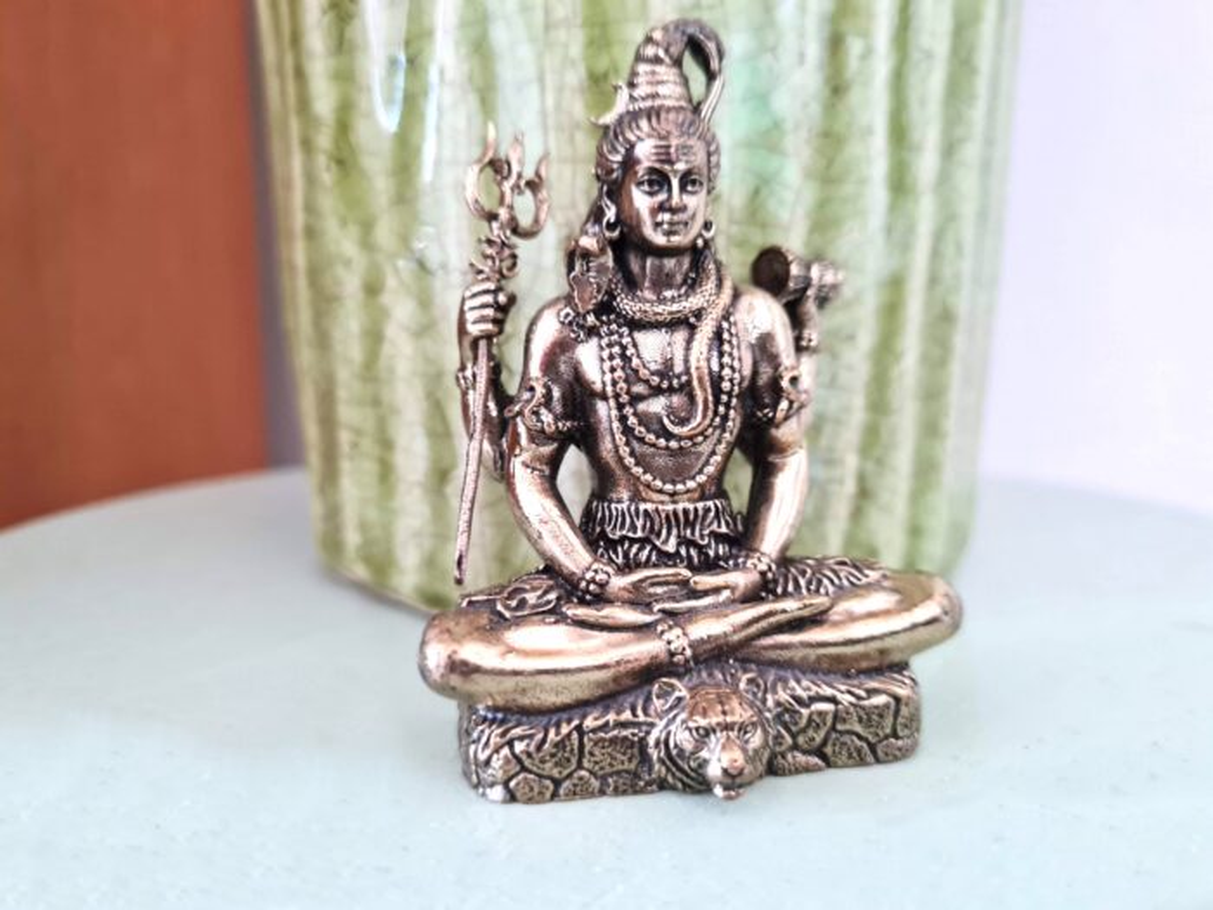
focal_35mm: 26
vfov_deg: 53.1
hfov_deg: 67.3
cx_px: 606
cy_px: 455
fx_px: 911
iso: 640
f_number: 1.8
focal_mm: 5.4
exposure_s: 1/40
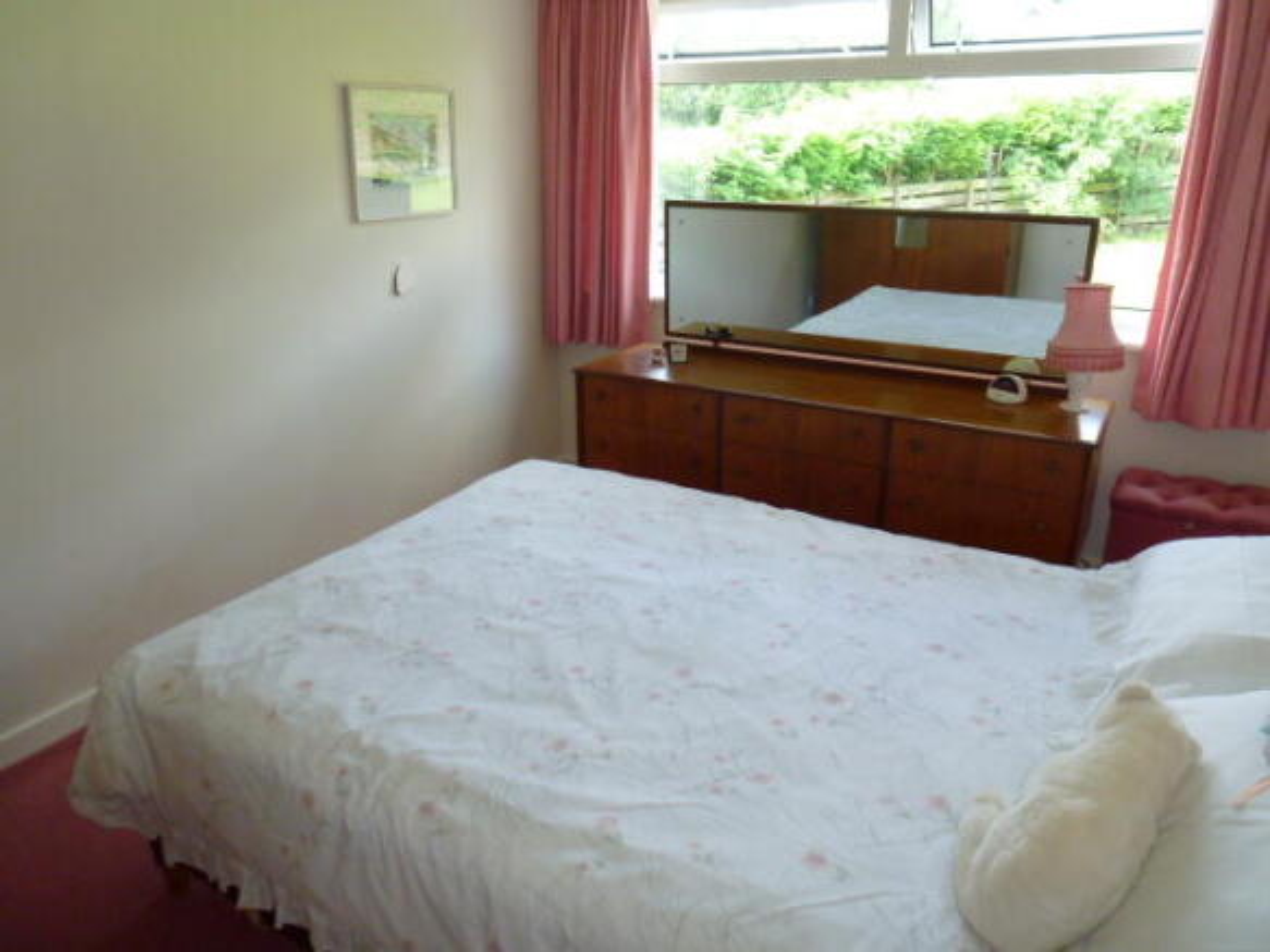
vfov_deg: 56.8
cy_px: 476
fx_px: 880
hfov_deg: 71.6
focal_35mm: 24
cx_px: 635
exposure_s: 1/60
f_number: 3.3
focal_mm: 4.3
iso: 200
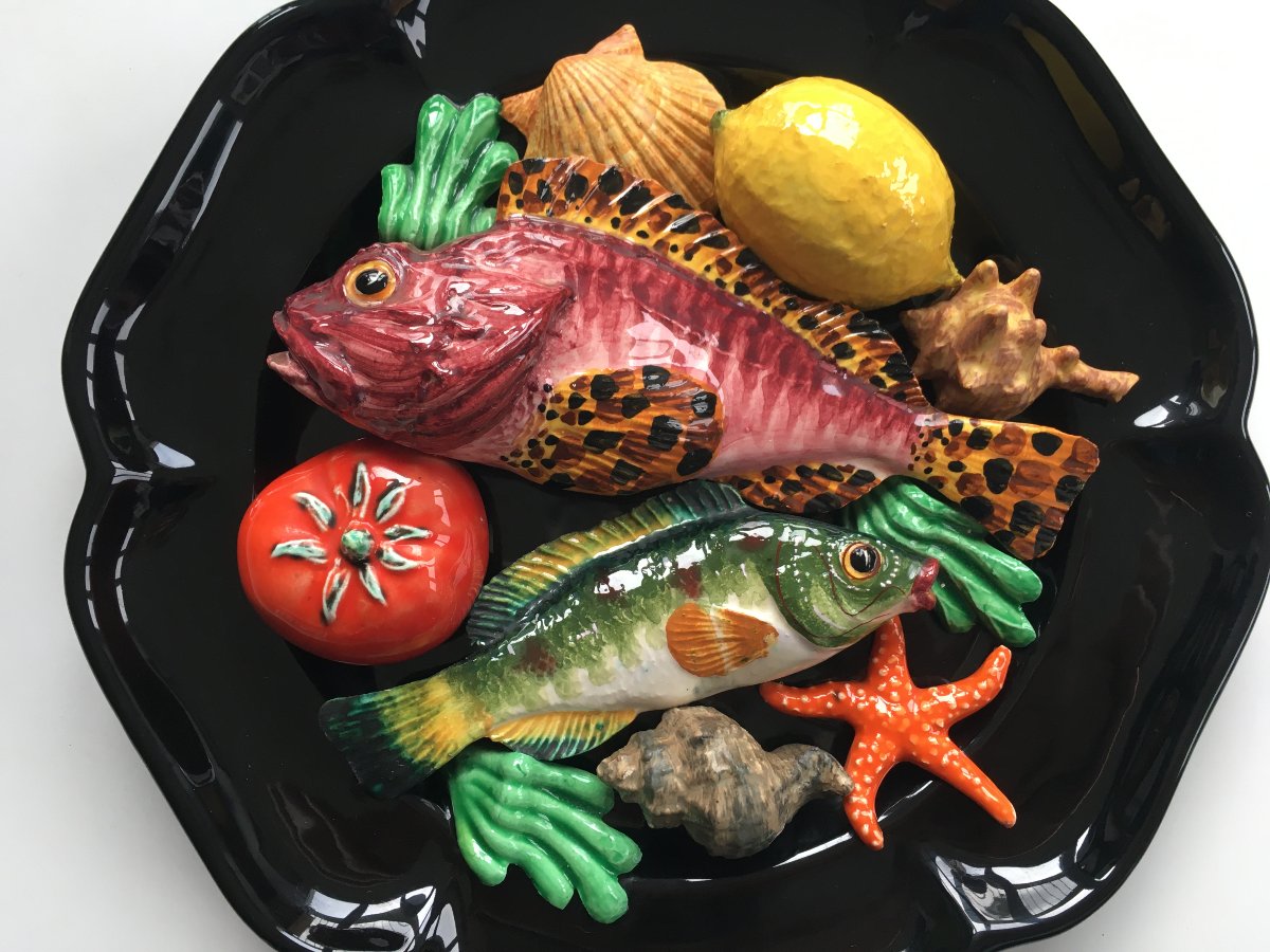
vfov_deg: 48.2
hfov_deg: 61.7
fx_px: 1064
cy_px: 476
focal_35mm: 29
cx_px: 635
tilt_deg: -85.3
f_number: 2.2
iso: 32
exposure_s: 1/33
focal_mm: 4.15
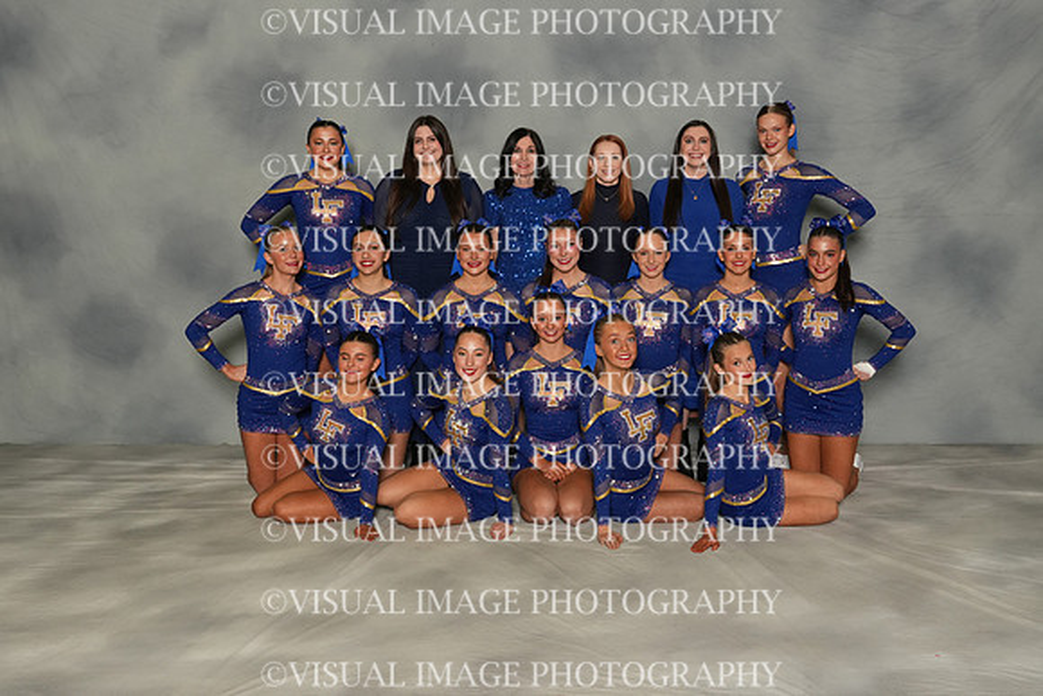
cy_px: 348
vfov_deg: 31.9
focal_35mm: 42
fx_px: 1217
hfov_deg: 46.4
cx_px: 522
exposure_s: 1/80
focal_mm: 28
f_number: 8
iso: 800
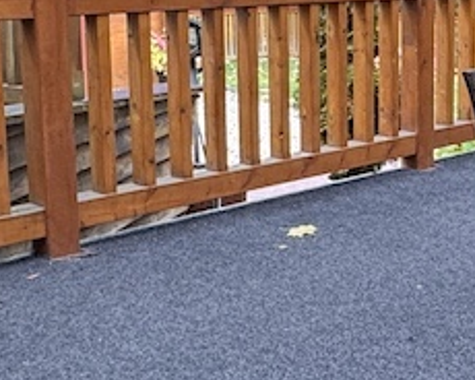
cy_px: 124
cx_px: 456
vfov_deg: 20.1
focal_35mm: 76
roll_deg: -0.1
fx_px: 1068
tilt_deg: -9.5
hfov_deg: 24.1
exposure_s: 1/99
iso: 160
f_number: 2.2
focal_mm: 2.22
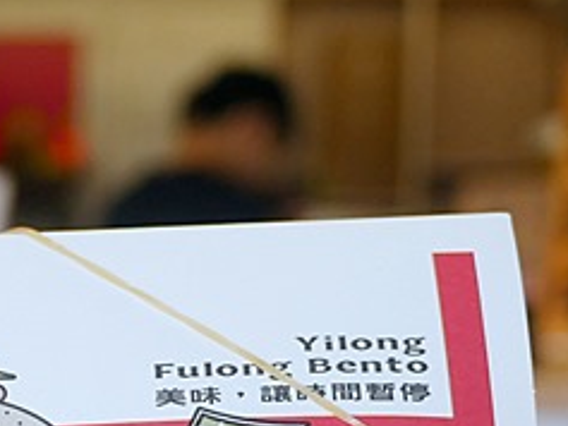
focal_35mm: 118
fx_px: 1937
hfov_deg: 16.3
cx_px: -19
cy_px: 580
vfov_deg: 12.1
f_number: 2.5
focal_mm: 14
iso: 200
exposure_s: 1/250
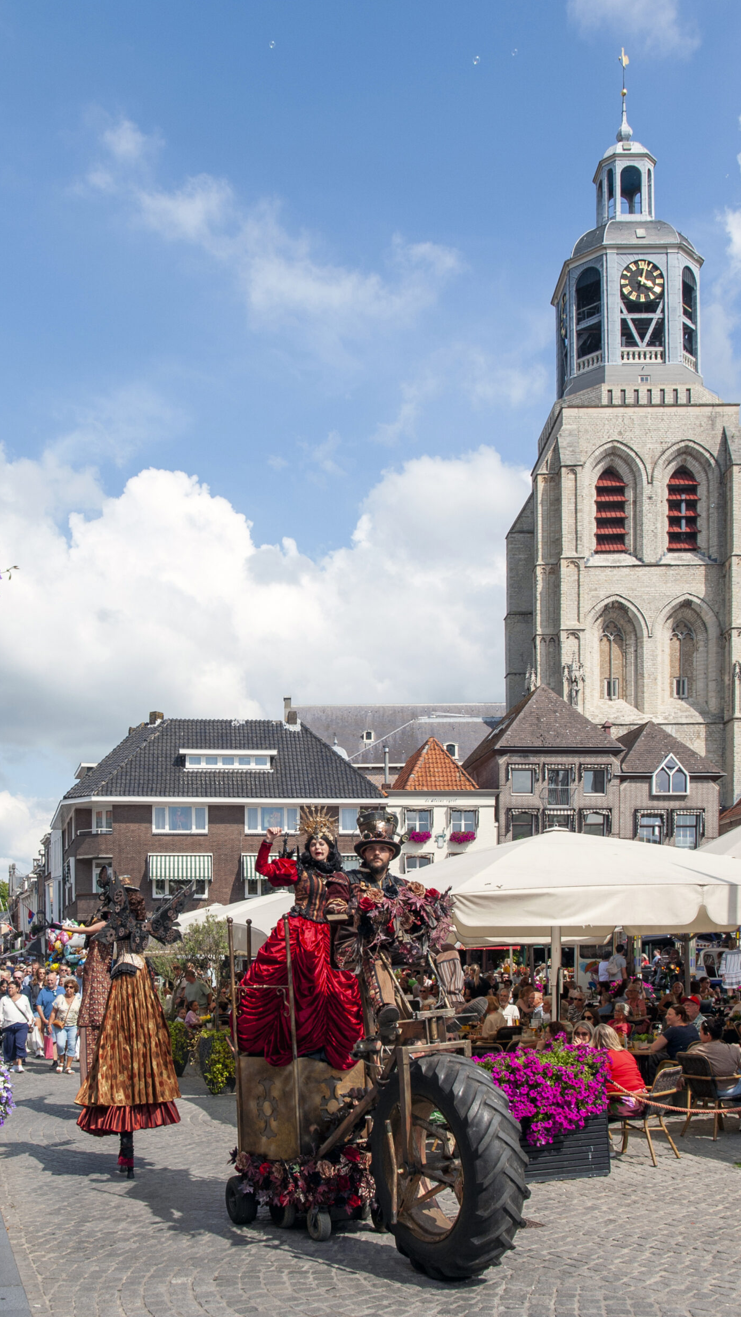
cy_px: 681
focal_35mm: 26
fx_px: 909
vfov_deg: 71.9
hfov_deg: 44.3
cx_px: 345
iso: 320
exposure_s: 1/500
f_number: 11
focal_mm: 24
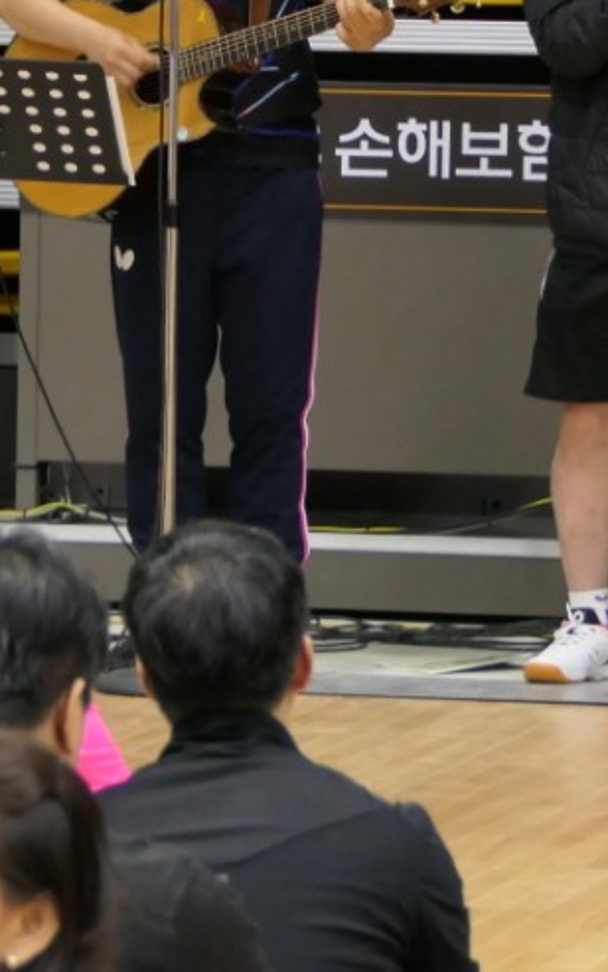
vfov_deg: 6.2
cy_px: 173
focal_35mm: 336
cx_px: 77
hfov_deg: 3.9
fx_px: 8911
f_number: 4.2
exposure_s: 1/80
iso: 1250
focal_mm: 46.5
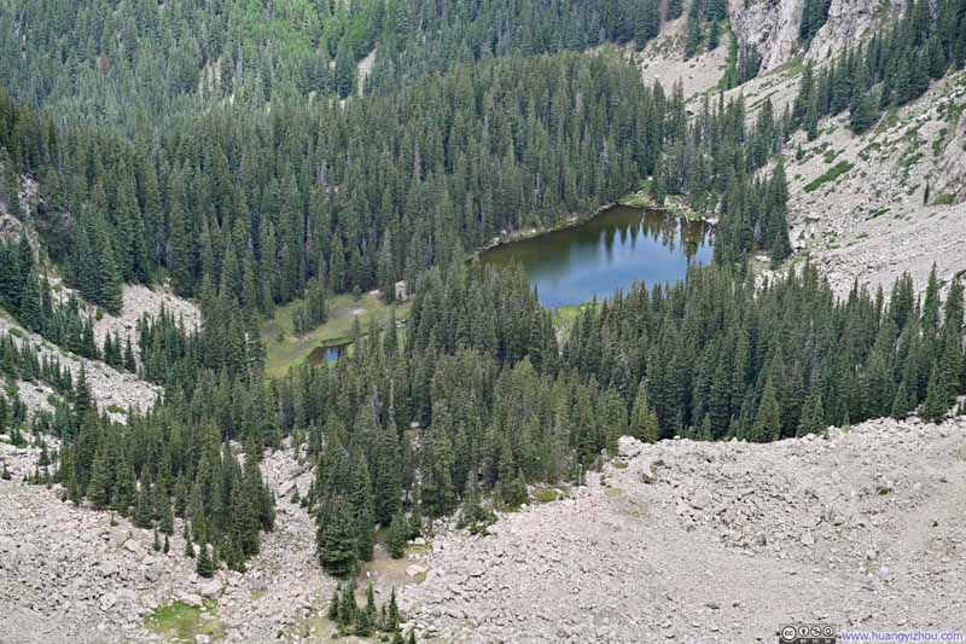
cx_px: 483
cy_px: 322
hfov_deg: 25.7
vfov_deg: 17.3
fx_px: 2119
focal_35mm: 79
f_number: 4.5
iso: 64
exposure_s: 1/250
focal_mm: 79
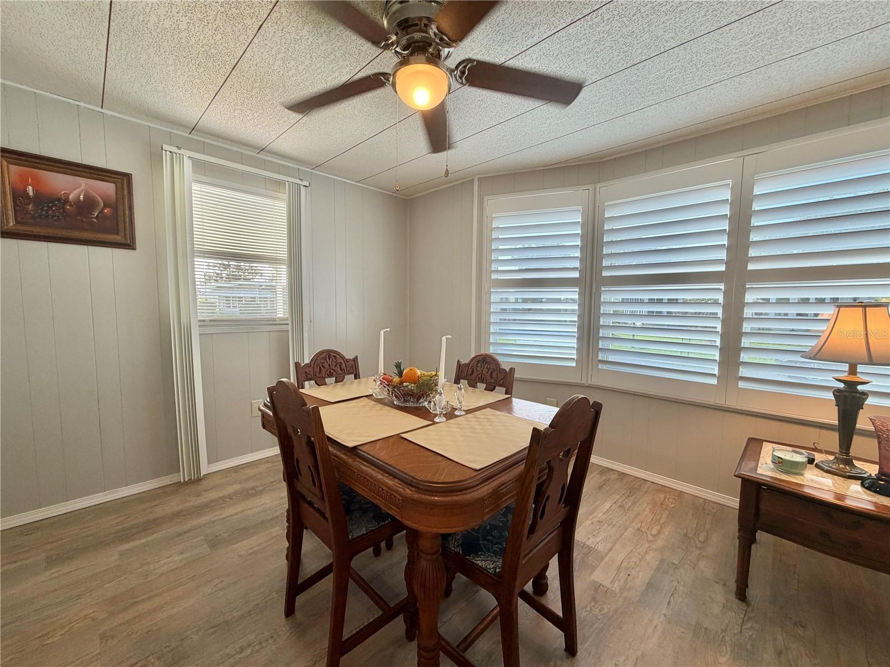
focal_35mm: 14
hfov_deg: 102.1
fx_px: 360
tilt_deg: -4.5
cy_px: 334
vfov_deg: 85.7
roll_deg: -0.6
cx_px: 445
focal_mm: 2.22
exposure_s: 1/120
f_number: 2.2
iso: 100
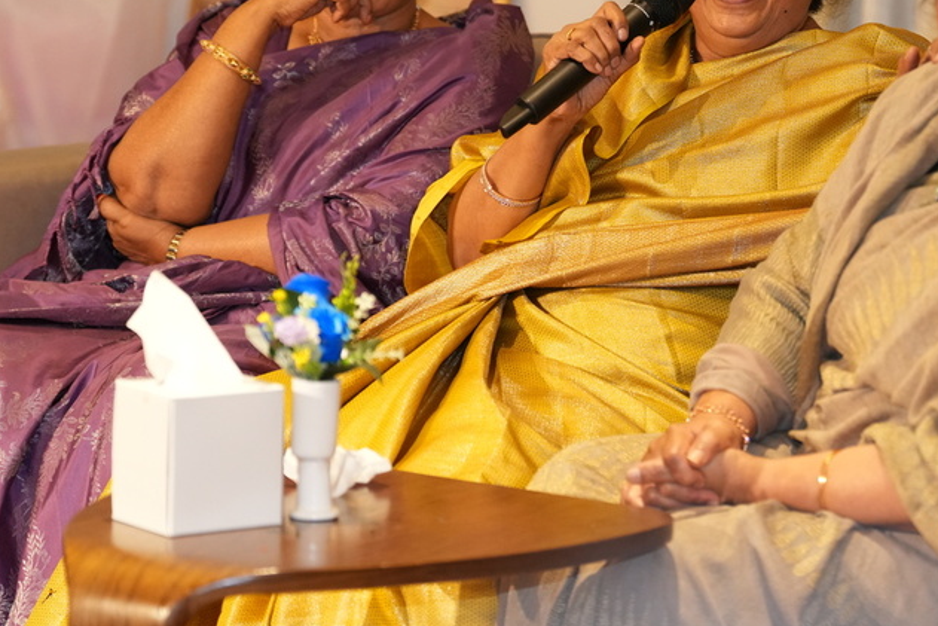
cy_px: 156
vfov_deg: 6.6
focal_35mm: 207
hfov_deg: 9.9
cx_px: 666
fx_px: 5394
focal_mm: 121
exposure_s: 1/160
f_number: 3.2
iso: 2000
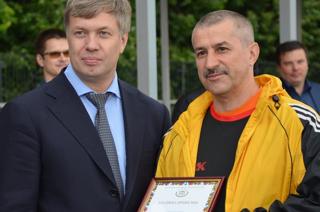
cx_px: 134
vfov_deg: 9.1
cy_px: 108
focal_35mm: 151
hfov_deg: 13.7
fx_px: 1336
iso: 800
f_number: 5.3
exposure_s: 1/200
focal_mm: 75
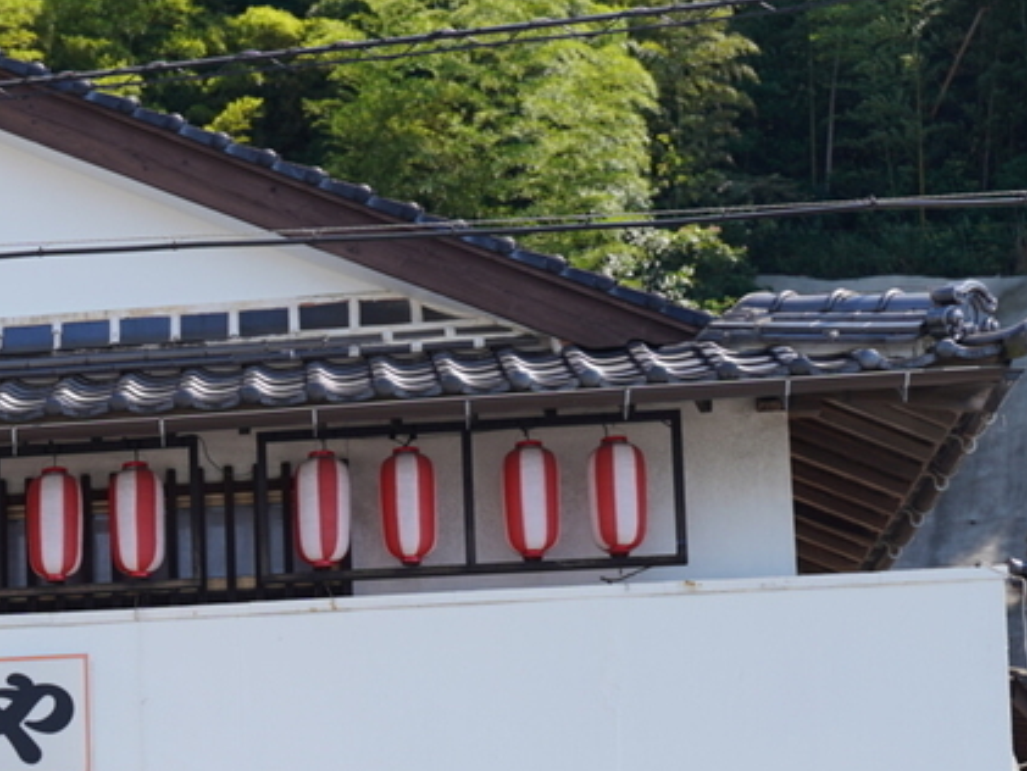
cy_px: 944
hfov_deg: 17.3
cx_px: -276
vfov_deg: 13.4
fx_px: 3175
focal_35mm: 107
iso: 100
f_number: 4
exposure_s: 1/500
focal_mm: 39
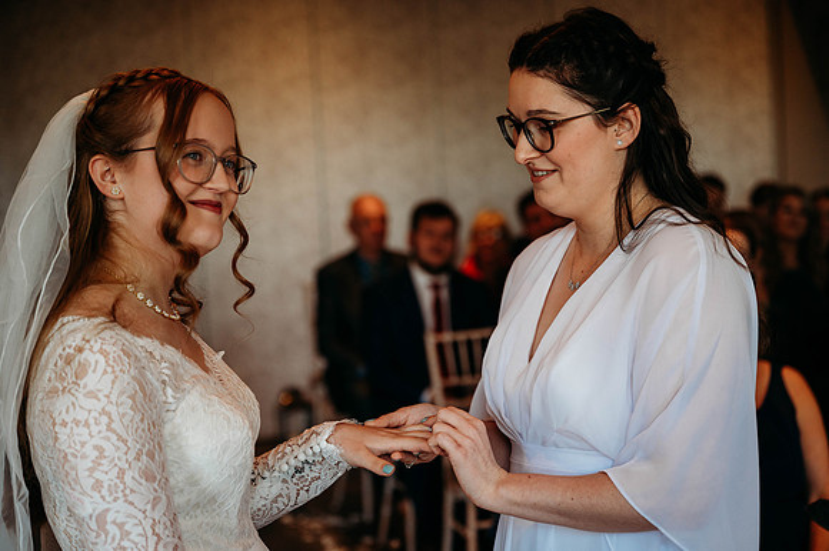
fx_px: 1611
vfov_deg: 19.4
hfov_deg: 28.9
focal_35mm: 70
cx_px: 414
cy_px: 276
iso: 400
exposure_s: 1/200
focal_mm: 70
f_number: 3.2
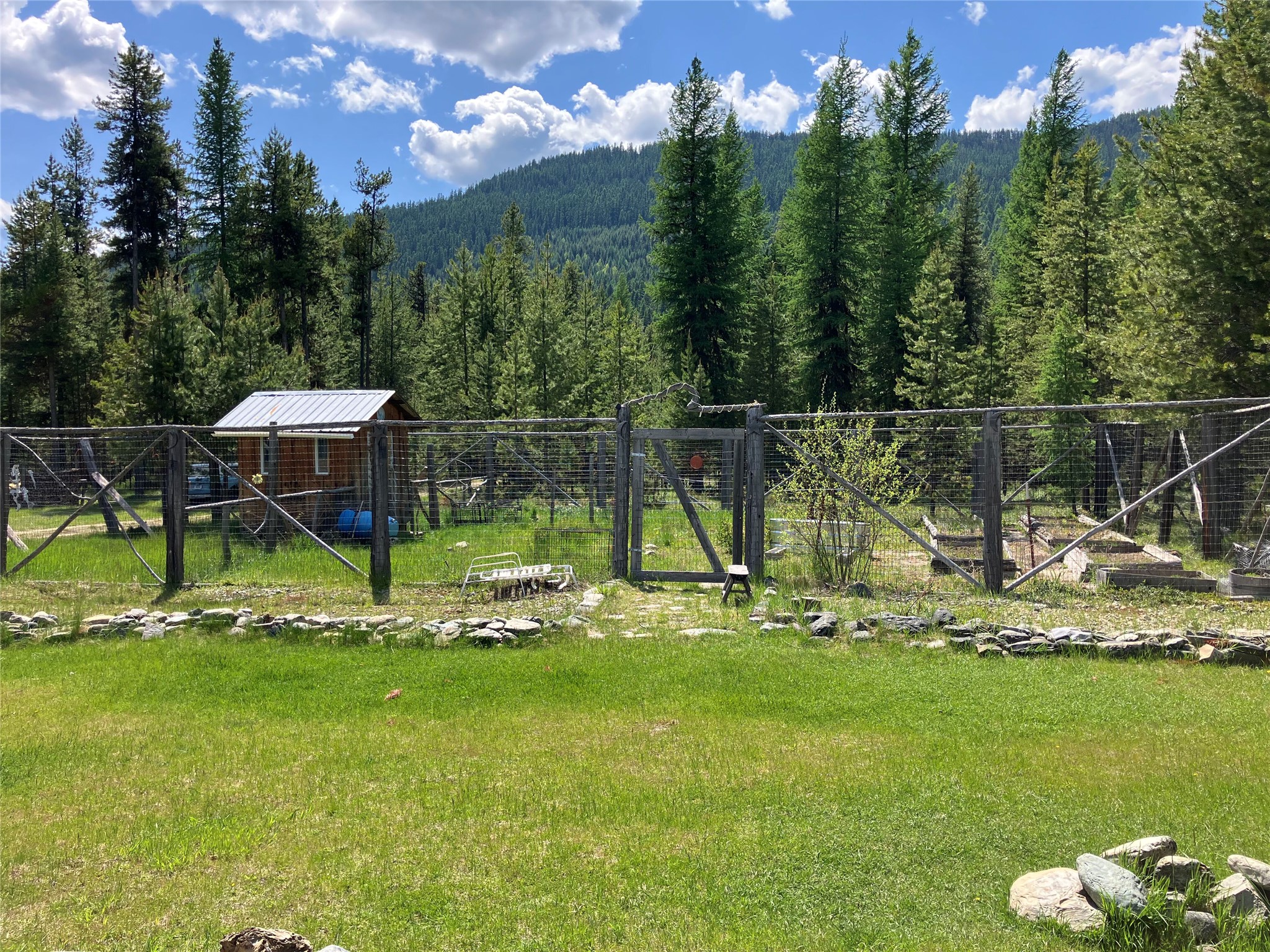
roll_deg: +0.0
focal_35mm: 28
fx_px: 1027
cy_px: 476
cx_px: 635
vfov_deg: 49.7
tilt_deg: -3.5
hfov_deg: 63.4
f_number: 1.8
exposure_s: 1/1185
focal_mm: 3.99
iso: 32
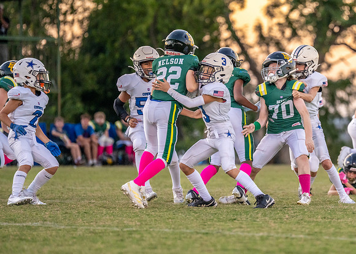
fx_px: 3208
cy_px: 124
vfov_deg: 4.5
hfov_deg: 6.3
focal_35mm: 317
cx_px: 286
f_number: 2.8
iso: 2500
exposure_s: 1/1600
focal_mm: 200
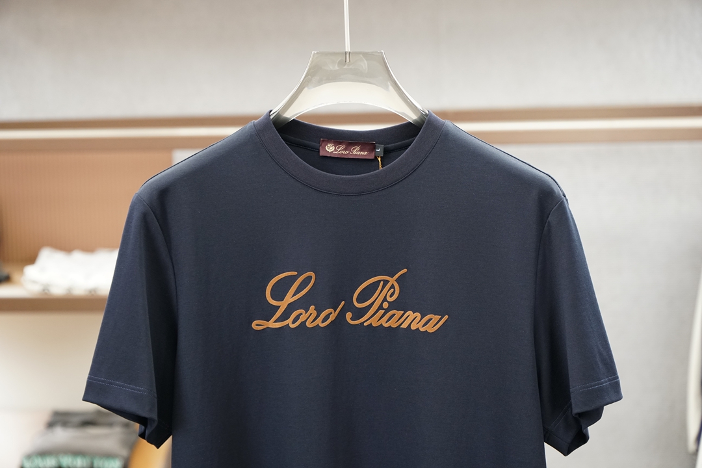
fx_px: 1550
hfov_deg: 25.5
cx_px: 351
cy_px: 234
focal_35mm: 80
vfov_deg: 17.2
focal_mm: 53
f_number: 3.5
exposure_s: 1/125
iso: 1000
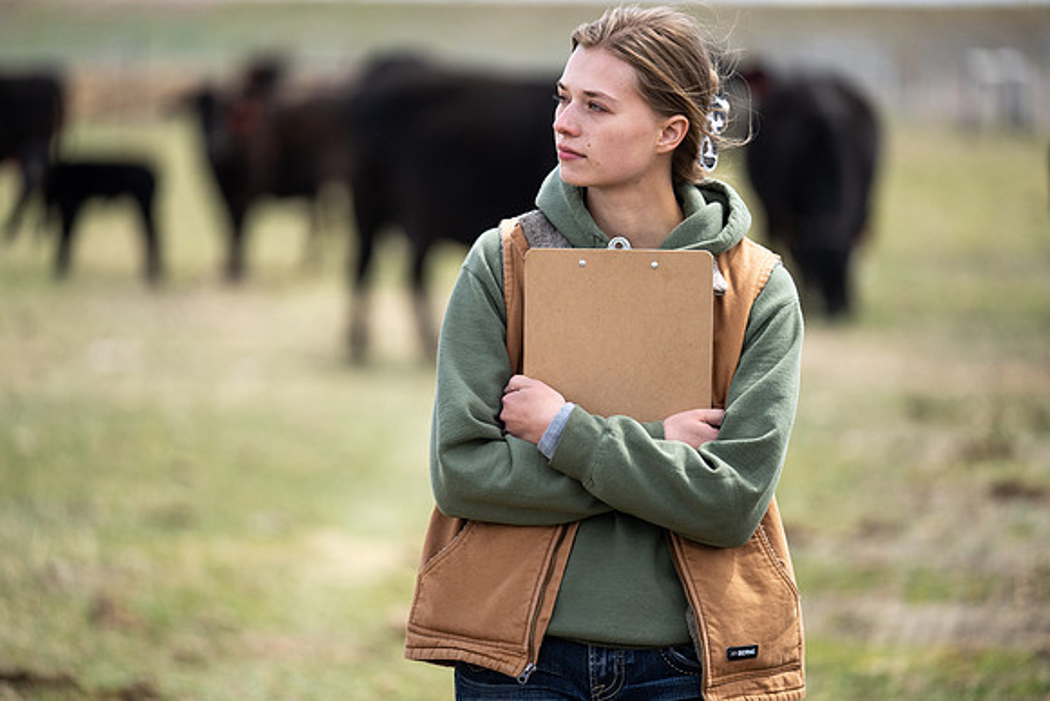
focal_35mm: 175
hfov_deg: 11.7
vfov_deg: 7.9
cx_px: 525
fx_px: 5105
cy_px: 350
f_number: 2.8
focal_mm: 175
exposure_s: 1/5000
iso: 500
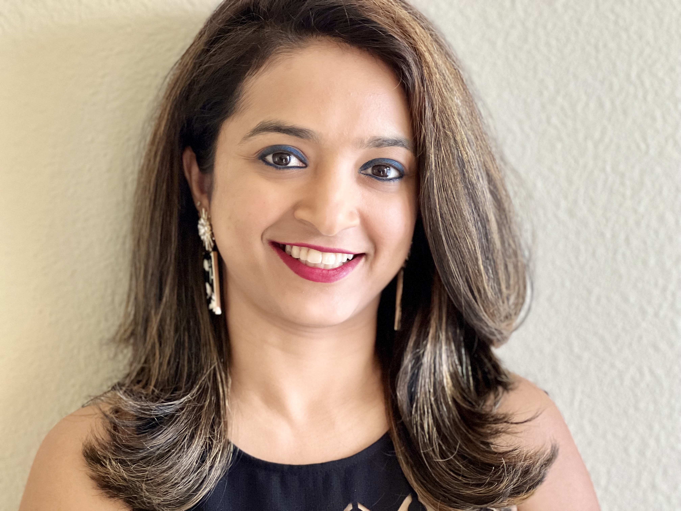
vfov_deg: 19.1
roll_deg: -1.6
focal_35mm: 77
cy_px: 256
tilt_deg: -6.8
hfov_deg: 25.3
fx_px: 1515
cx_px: 340
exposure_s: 1/36
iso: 400
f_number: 2.8
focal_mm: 9
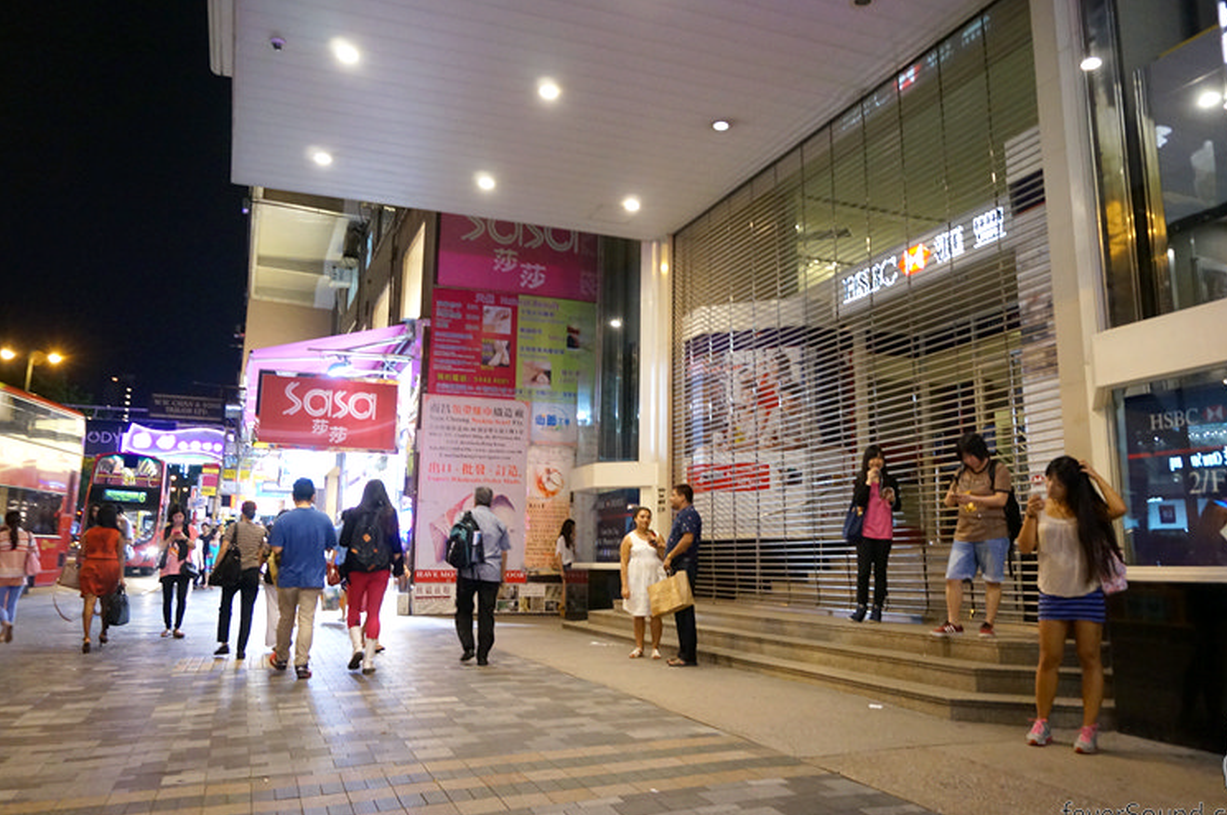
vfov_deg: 44.8
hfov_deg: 63.7
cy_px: 372
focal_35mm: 29
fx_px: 987
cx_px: 646
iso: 1600
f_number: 3.5
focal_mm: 16
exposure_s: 1/40
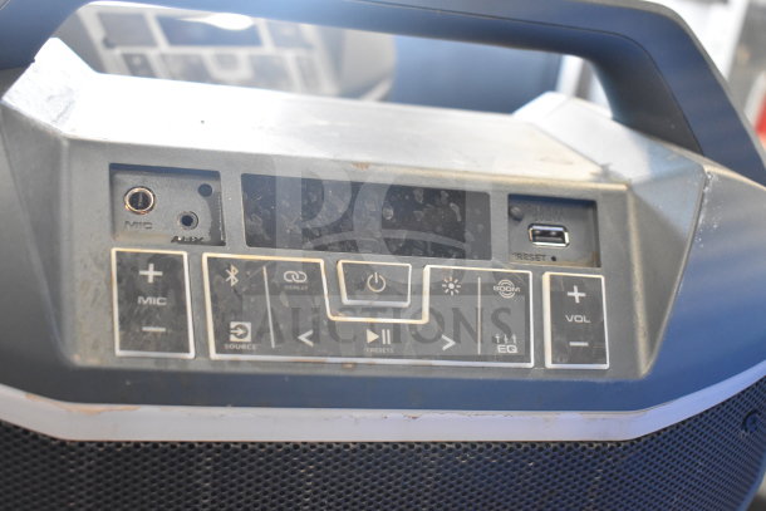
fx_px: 894
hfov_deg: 46.4
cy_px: 256
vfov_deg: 31.9
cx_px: 383
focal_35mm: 42
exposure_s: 1/50
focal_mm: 28
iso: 2800
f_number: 4.2
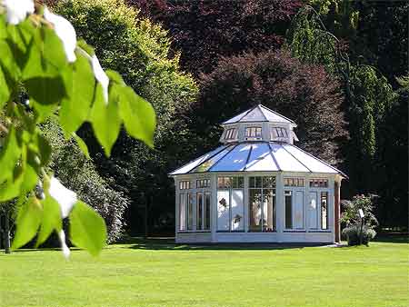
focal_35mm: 116
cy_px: 154
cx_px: 204
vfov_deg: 12.8
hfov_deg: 17.0
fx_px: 1371
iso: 50
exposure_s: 1/143
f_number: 5.3
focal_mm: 19.2
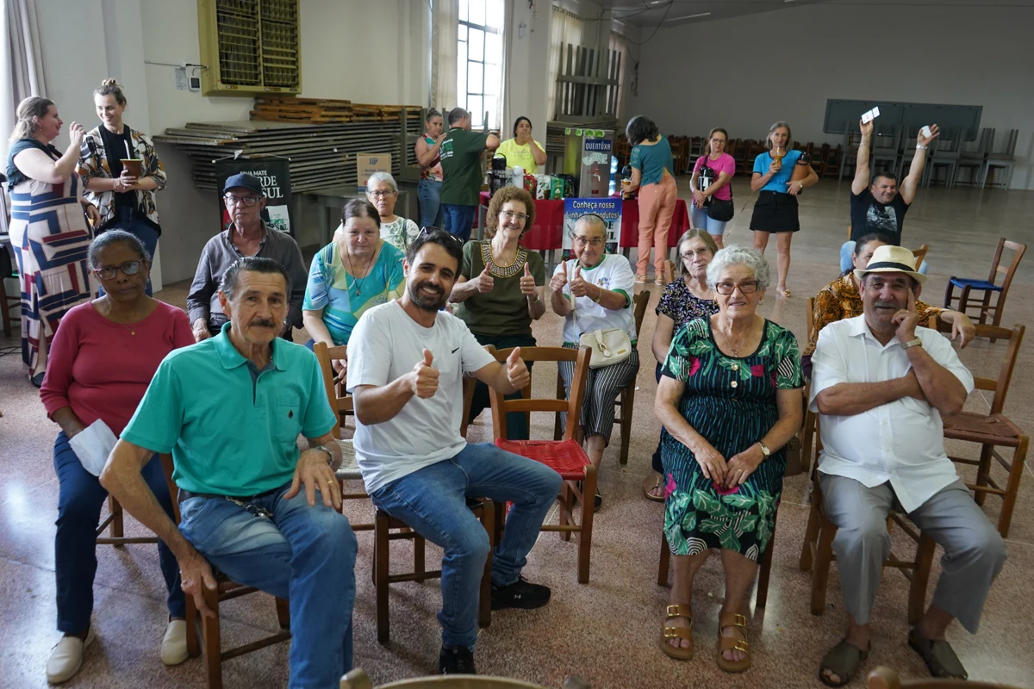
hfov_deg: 65.5
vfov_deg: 46.4
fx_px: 804
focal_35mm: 28
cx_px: 517
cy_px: 344
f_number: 4.5
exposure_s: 1/160
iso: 2000
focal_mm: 28
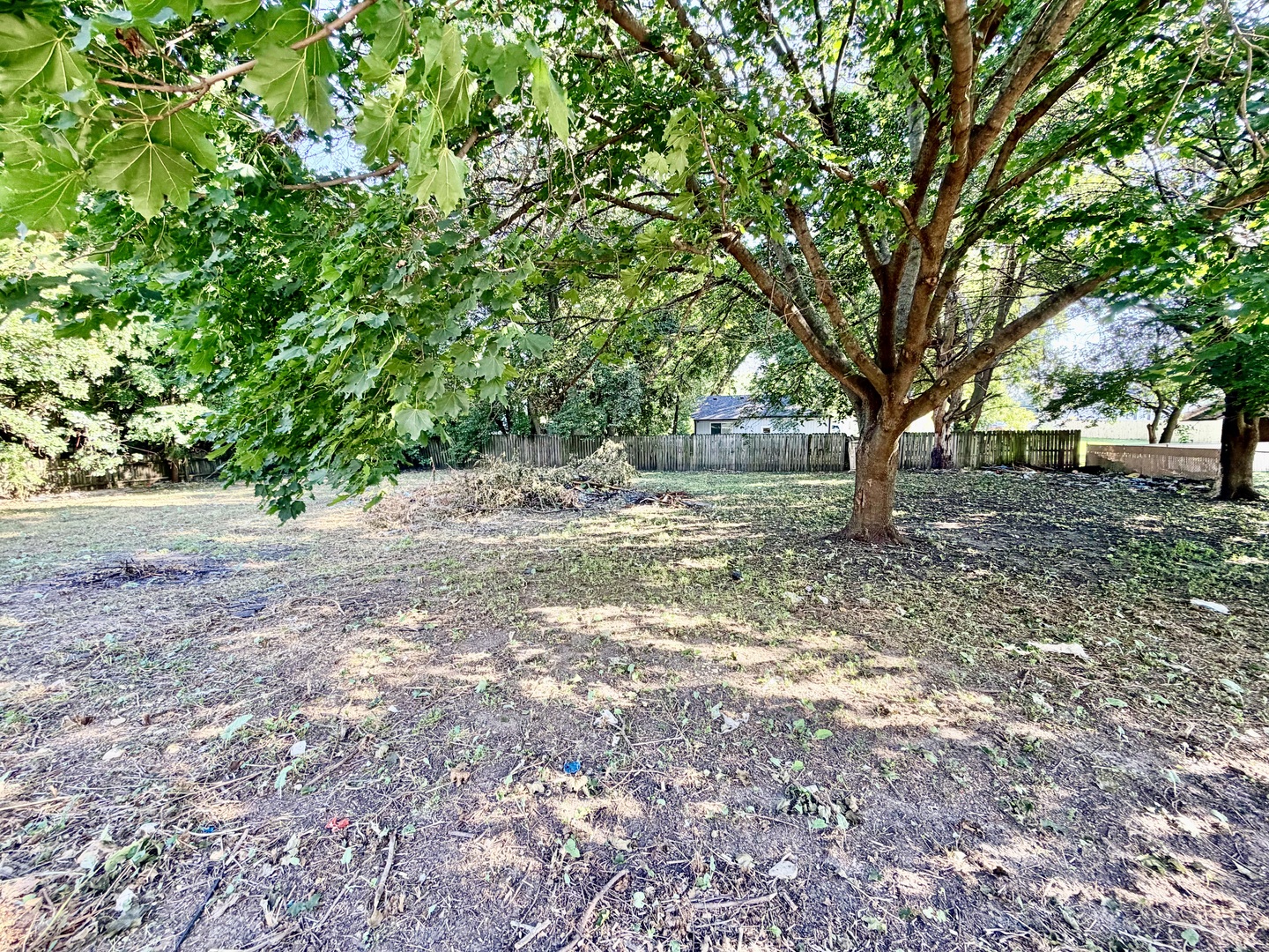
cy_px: 476
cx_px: 634
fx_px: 513
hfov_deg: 102.1
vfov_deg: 85.7
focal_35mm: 14
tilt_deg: -4.9
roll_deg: +0.8
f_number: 2.2
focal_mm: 2.22
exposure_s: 1/121
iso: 125
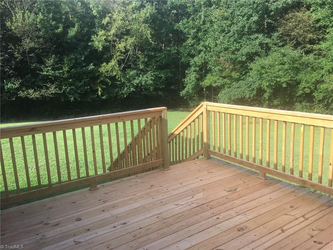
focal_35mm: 29
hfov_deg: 61.7
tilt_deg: -13.4
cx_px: 166
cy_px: 125
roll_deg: +2.1
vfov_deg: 48.2
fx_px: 279
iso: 25
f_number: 2.2
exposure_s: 1/527
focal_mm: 4.15
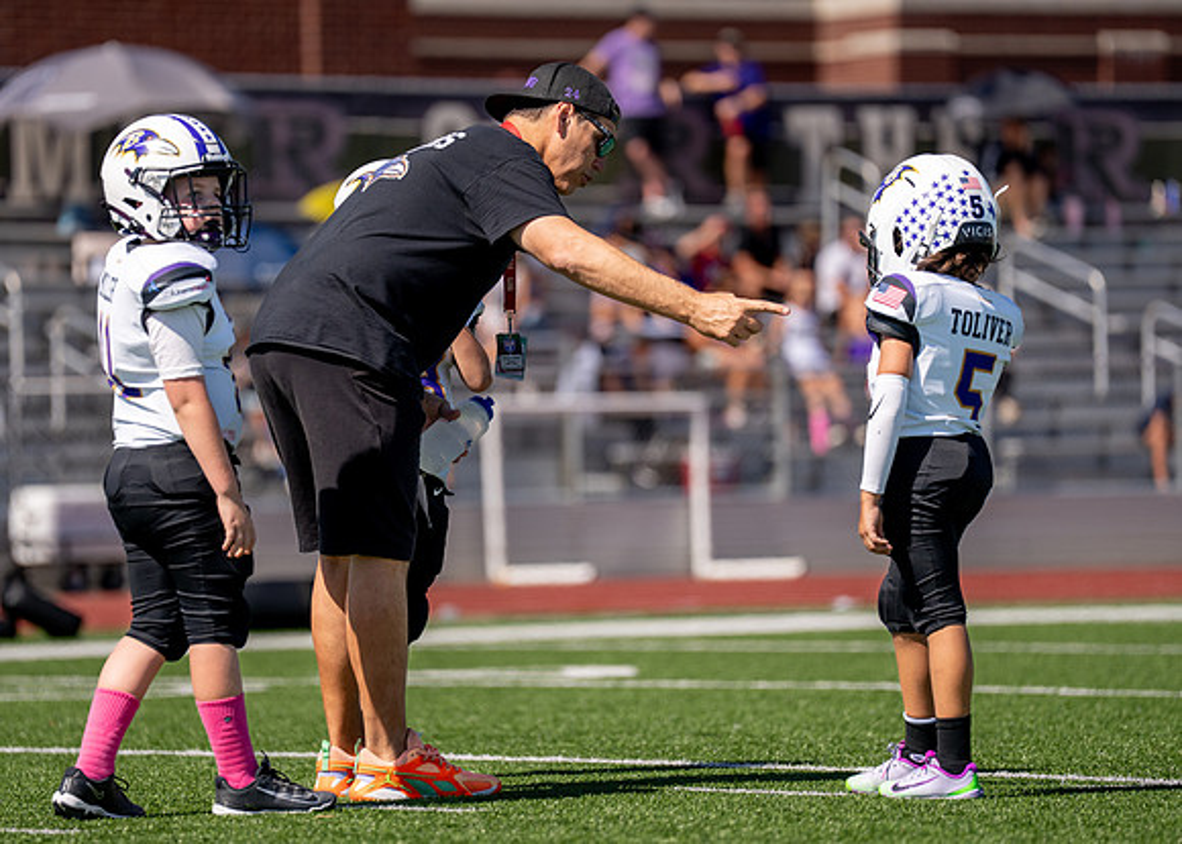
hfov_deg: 8.5
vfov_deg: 6.1
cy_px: 399
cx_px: 518
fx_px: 7924
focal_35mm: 236
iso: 200
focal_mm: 200
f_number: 2.8
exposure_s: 1/5000
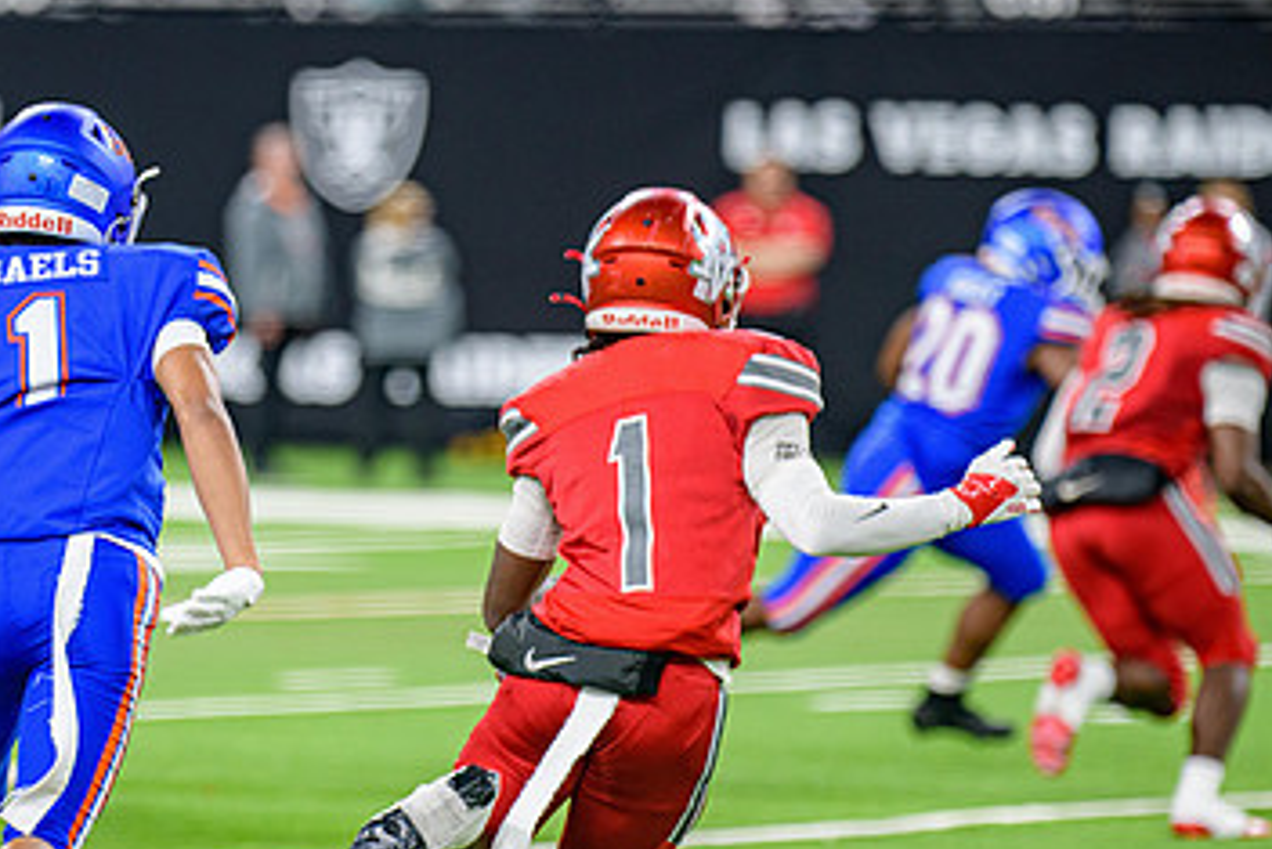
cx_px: 336
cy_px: 587
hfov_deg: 5.7
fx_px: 12831
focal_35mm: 363
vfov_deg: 3.8
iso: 1000
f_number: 2.8
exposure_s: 1/400
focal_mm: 220
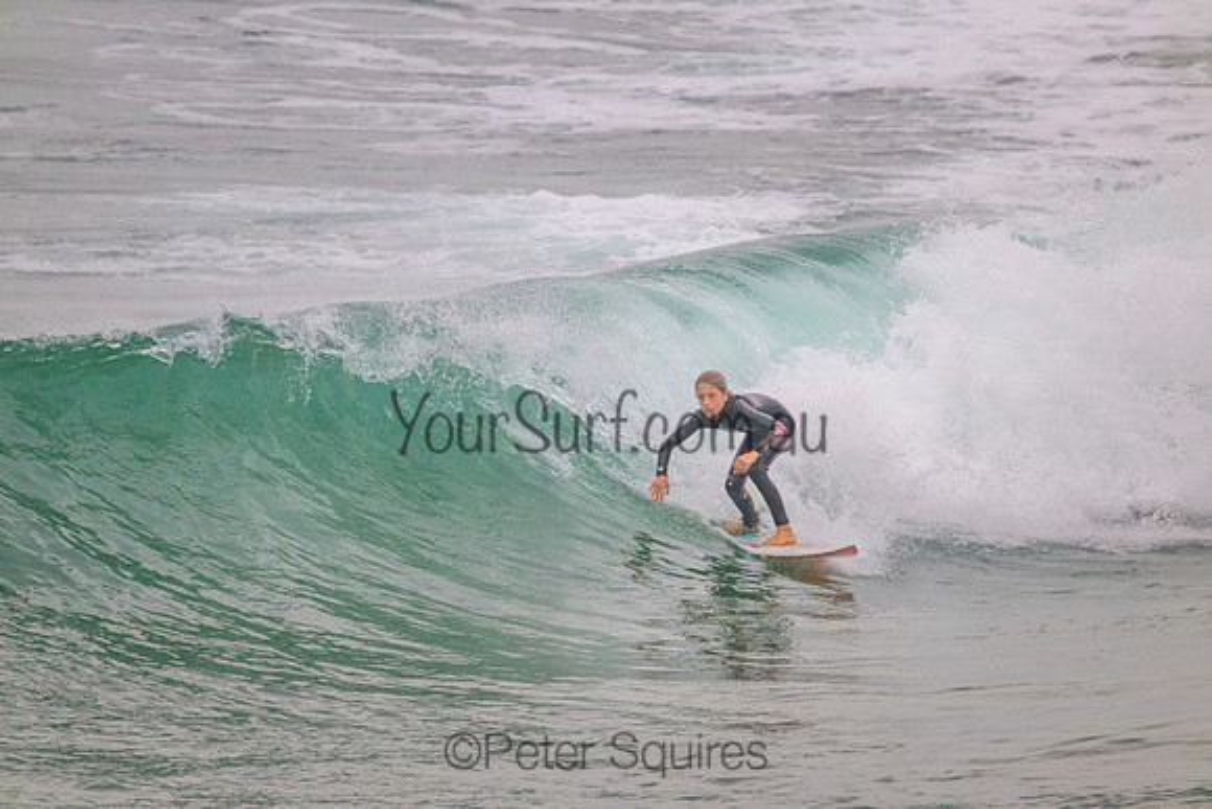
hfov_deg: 2.6
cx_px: 606
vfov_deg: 1.7
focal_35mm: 800
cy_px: 404
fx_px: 26938
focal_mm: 800
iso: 4000
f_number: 11
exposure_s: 1/1250
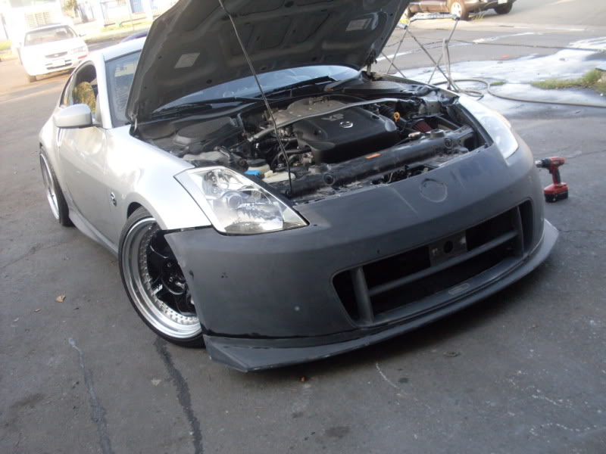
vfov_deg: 37.7
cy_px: 227
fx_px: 665
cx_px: 303
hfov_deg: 49.0
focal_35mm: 38
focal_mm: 6.3
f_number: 2.8
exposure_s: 1/90
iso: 80
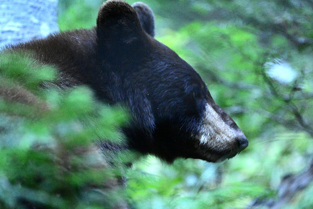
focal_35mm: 800
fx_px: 6957
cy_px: 104
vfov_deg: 1.7
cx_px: 156
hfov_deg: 2.6
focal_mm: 800
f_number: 6.3
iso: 25600
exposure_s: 1/125
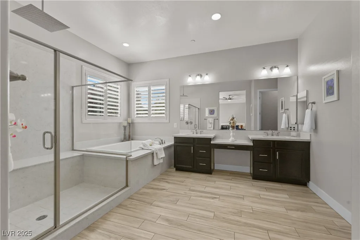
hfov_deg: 100.4
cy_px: 120
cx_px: 180
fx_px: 150
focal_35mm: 15
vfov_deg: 77.2
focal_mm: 15
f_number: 8
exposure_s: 1/20
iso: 500
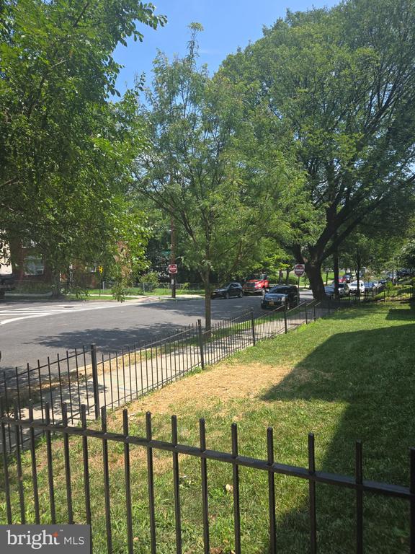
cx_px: 208
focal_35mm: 23
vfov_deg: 73.9
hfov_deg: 58.9
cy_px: 277
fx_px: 368
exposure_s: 1/1064
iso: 25
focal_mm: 5.4
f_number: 1.8
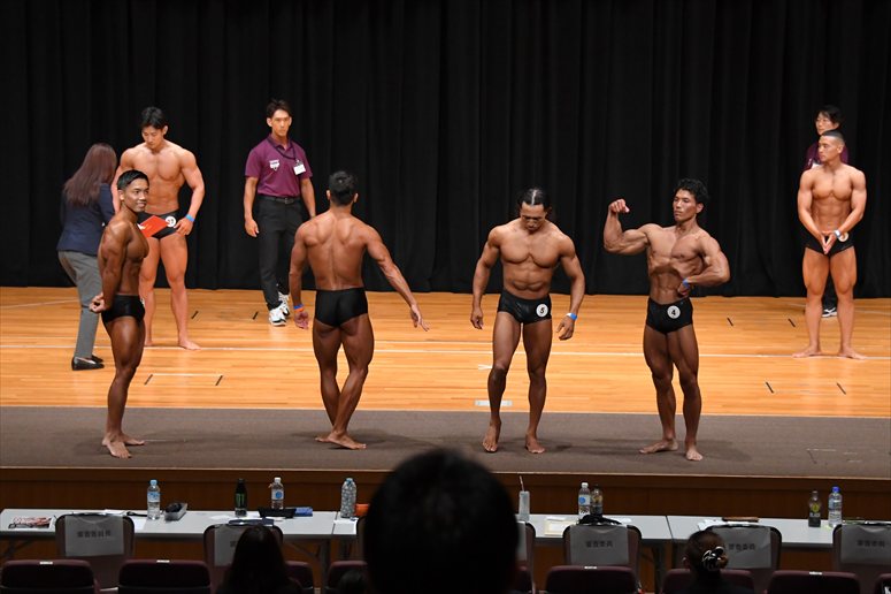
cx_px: 446
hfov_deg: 16.7
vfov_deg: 11.1
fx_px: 3043
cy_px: 297
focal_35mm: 123
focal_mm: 82
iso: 4000
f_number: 5.6
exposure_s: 1/400
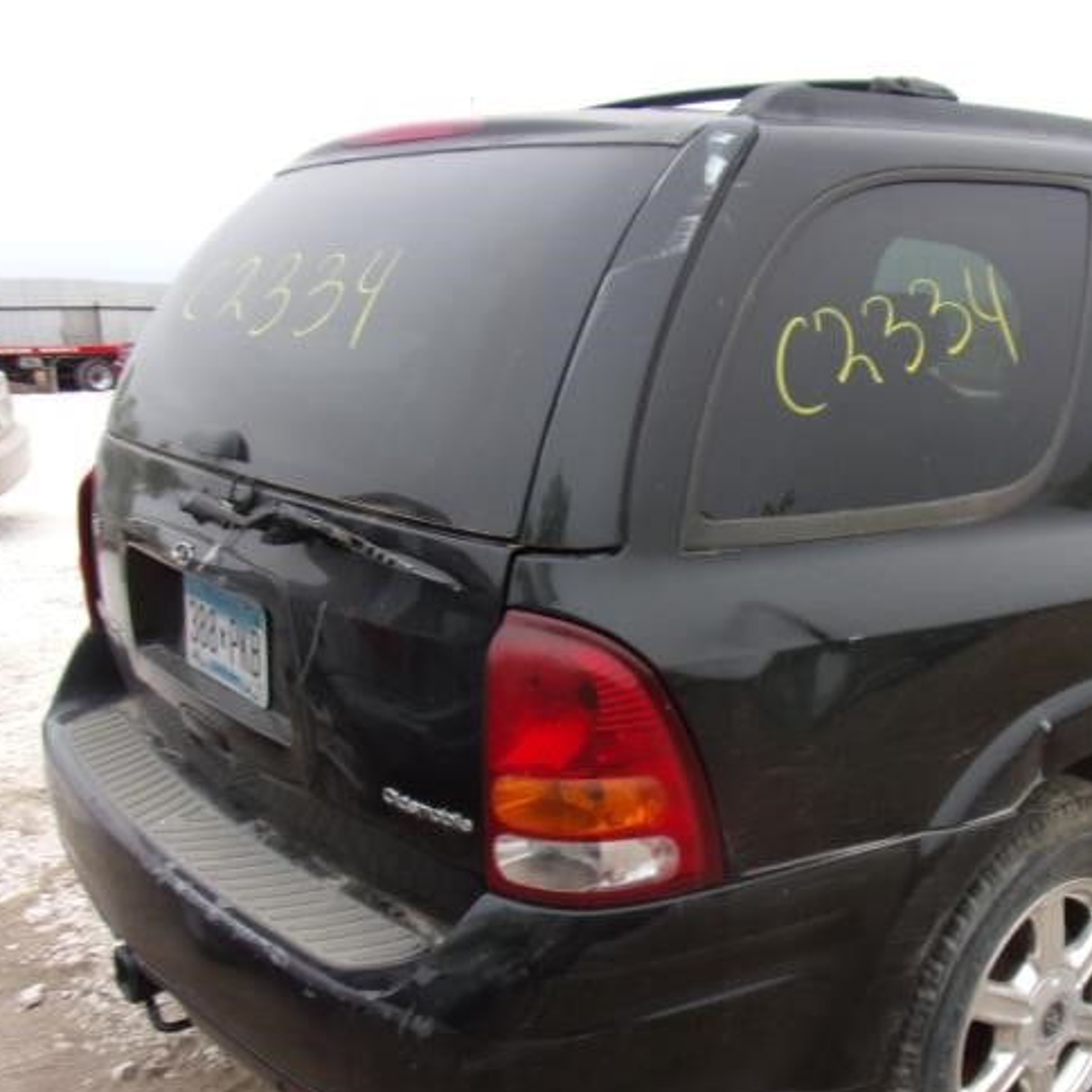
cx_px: 867
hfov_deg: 45.0
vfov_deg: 46.9
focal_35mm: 35
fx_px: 1249
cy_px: 664
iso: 82
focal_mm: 4.3
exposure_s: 1/34
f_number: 3.3
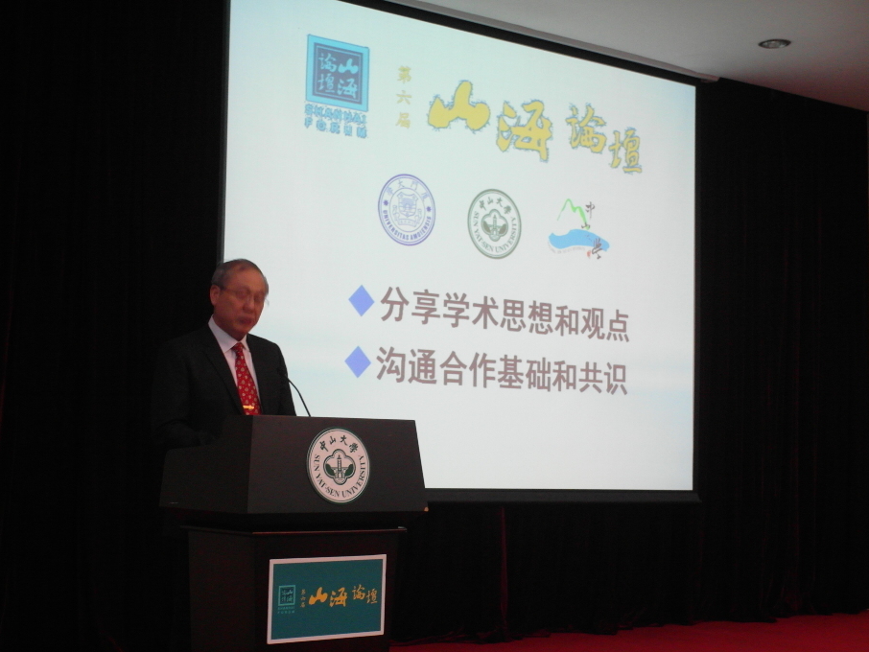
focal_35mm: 61
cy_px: 345
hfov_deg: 31.7
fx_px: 1532
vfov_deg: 24.0
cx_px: 395
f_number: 2.6
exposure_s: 1/15
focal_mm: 11.6
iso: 400
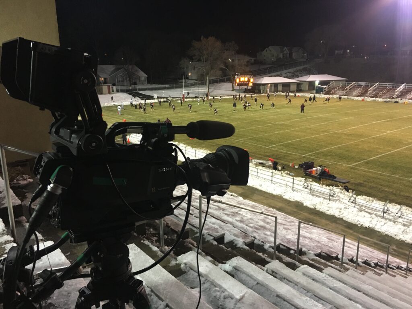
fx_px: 345
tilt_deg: -13.3
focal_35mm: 29
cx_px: 206
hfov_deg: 61.7
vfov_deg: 48.2
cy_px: 154
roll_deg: +0.4
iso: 200
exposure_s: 1/24
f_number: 2.2
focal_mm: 4.15
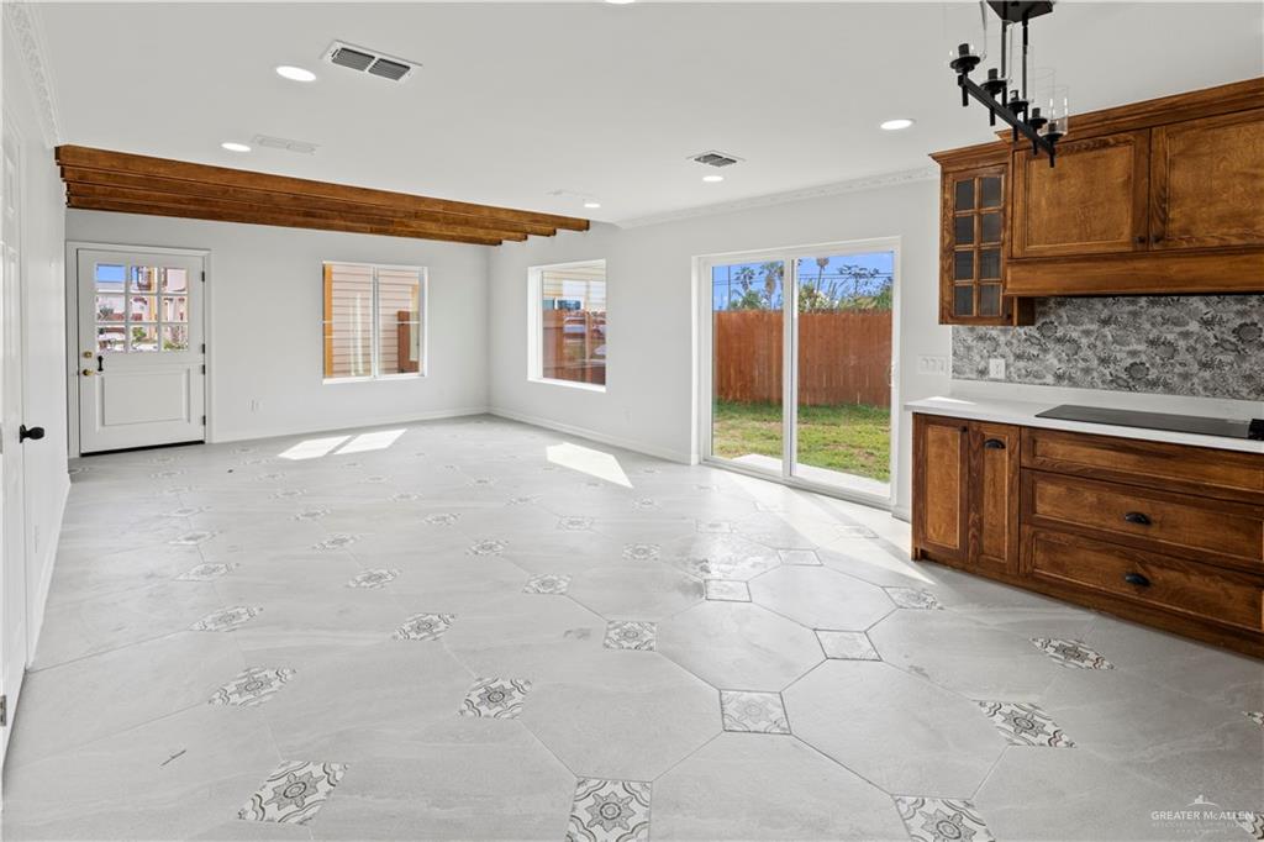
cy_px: 421
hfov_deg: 100.4
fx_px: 526
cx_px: 632
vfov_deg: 77.3
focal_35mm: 15
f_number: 9
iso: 200
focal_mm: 15
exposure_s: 1/15
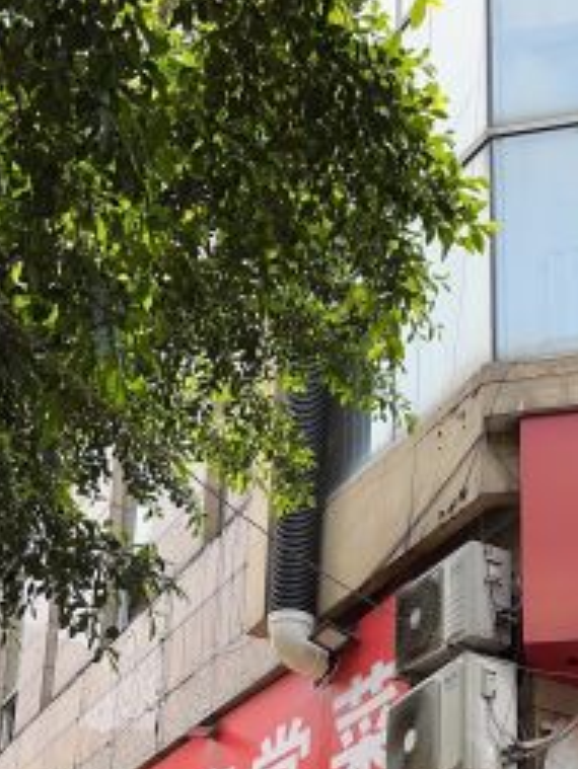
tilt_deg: +17.8
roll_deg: -1.6
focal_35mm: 87
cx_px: 332
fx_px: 1935
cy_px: 571
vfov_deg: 22.3
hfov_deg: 17.0
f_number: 1.78
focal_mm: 6.86
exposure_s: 1/664
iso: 80
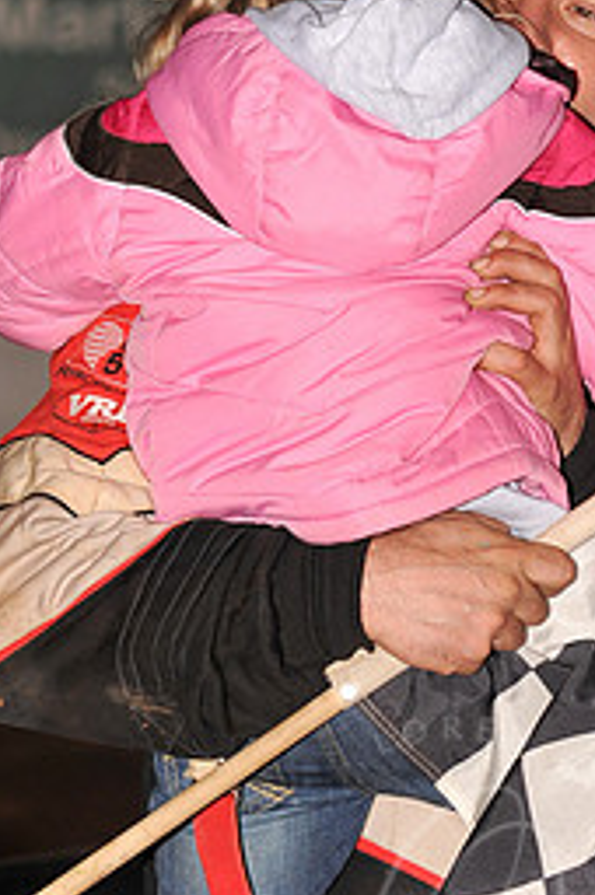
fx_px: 6339
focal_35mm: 255
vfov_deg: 8.1
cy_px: 486
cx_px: 453
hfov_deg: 5.4
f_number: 6.3
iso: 640
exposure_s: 1/320
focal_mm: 145
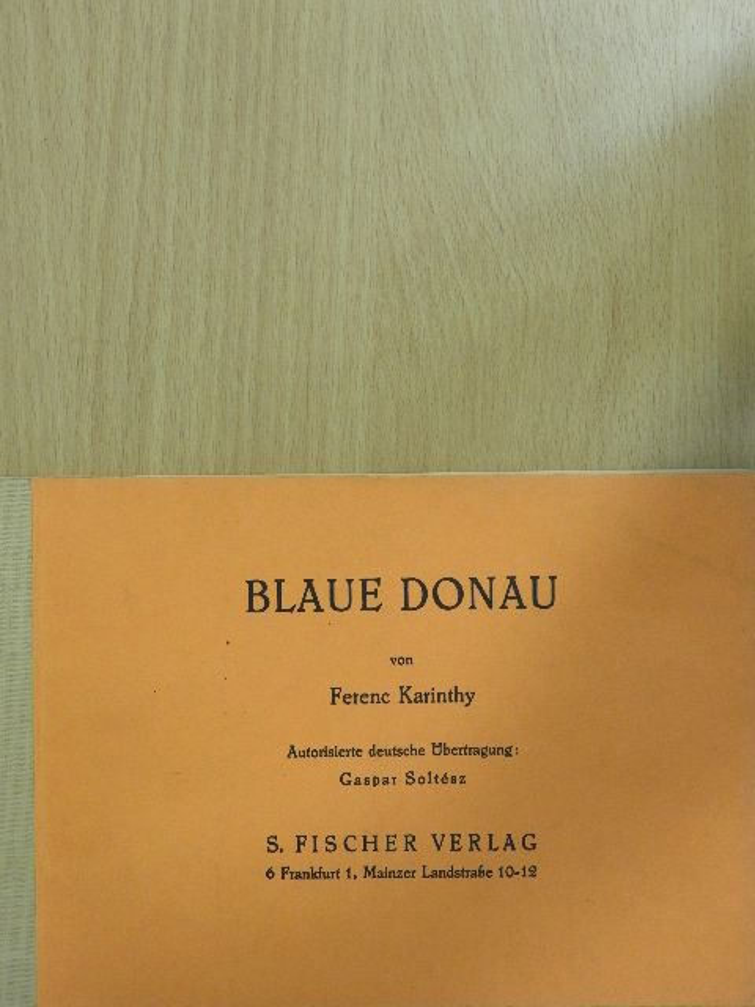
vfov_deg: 42.1
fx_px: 1309
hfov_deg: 32.2
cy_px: 504
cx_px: 378
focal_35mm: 45
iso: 400
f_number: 4
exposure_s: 1/13
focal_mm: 8.1
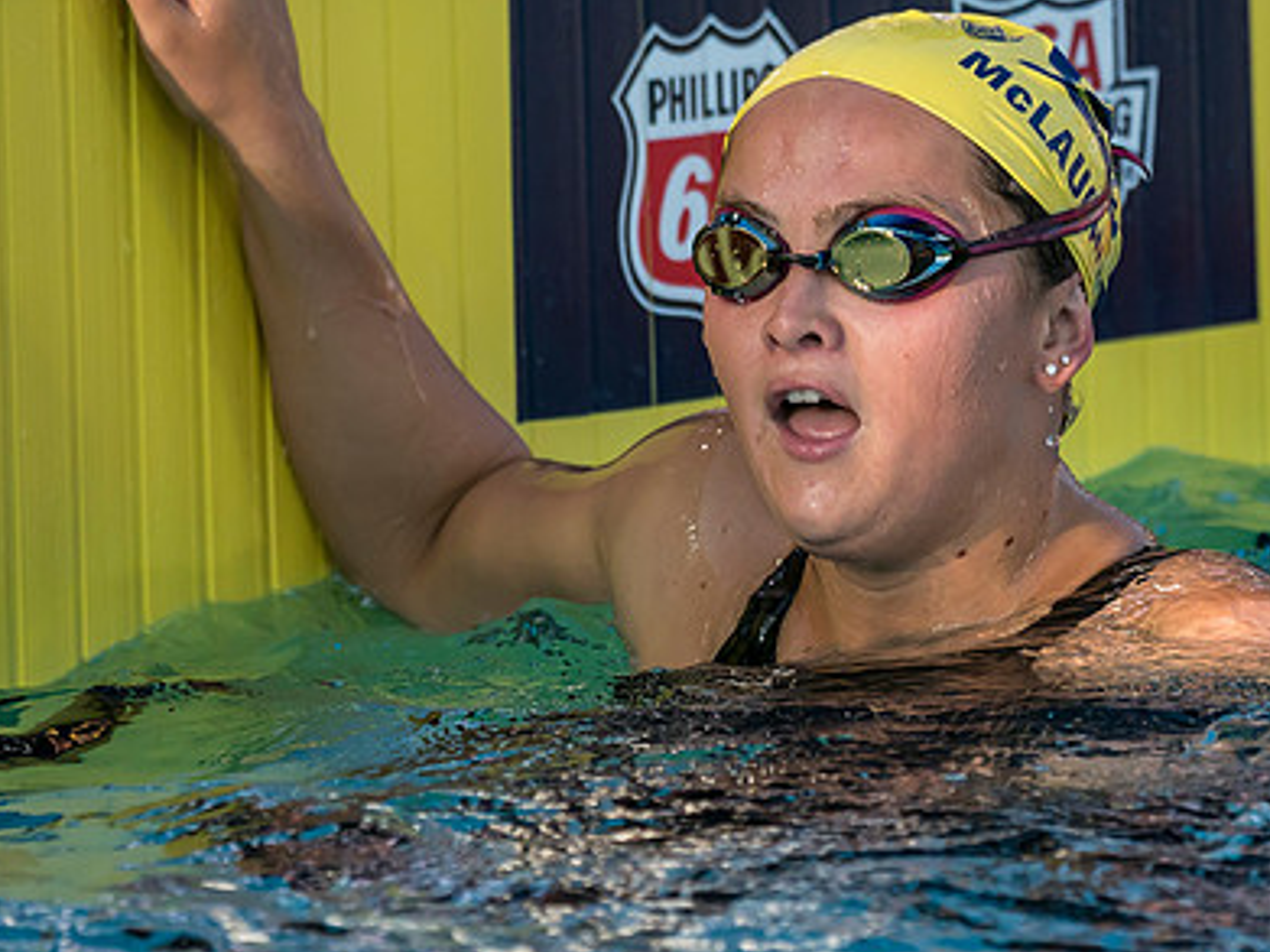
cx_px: 887
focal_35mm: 823
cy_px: 525
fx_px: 30185
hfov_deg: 2.4
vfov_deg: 1.8
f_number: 3.5
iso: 250
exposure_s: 1/2000
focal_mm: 200
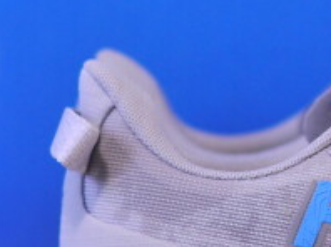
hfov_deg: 6.7
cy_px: 79
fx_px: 2779
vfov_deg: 5.1
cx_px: 471
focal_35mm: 291
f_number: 2.5
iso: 250
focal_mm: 50
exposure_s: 1/320
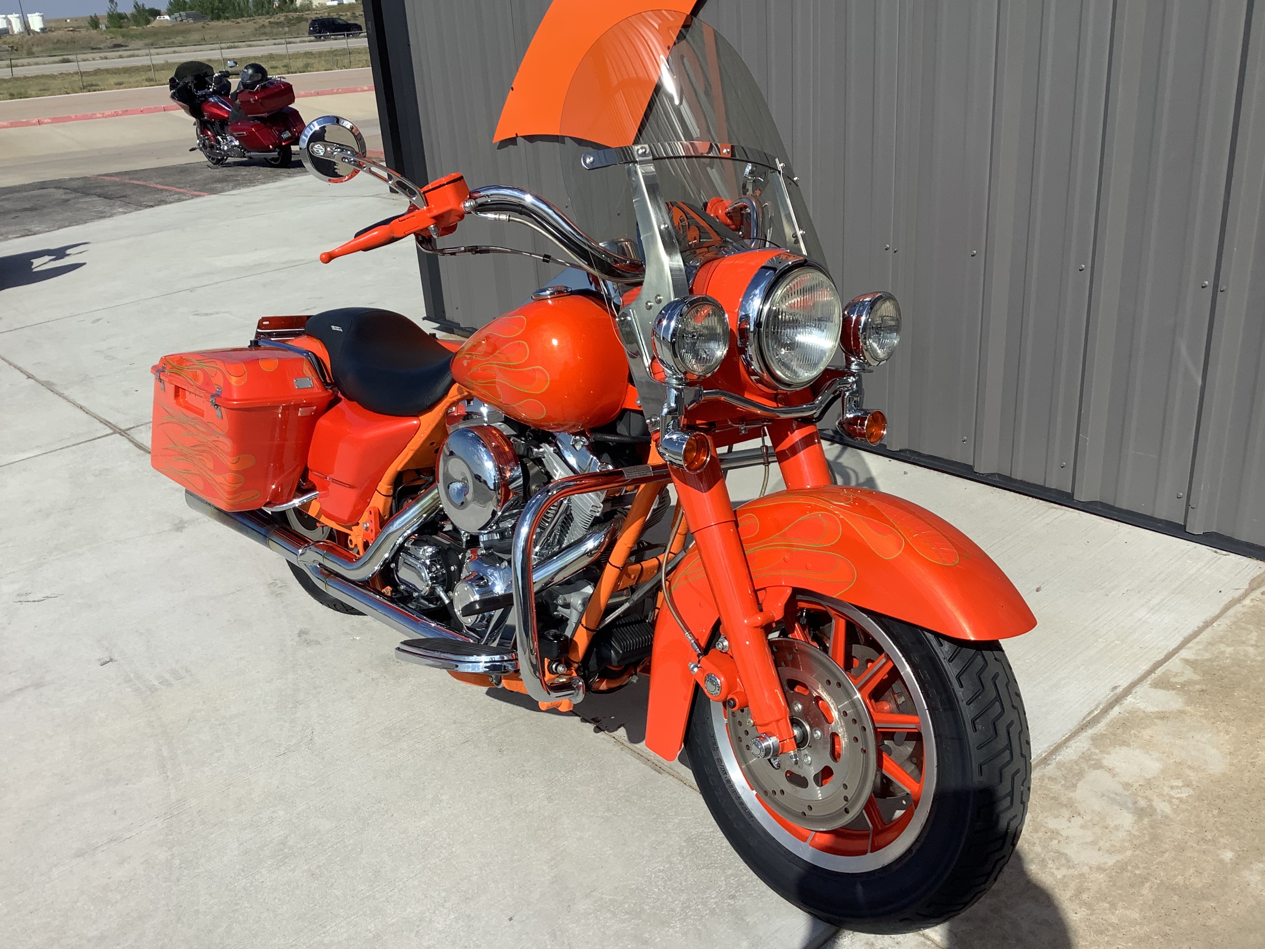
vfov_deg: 45.4
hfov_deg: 58.4
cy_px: 474
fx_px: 1133
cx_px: 632
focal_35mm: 31
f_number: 2.4
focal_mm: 3.3
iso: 25
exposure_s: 1/2092
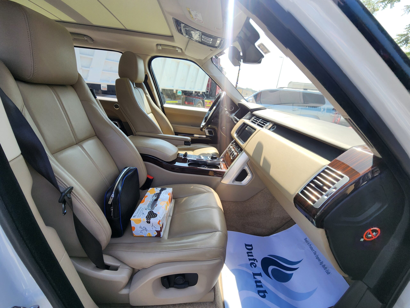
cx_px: 205
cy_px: 154
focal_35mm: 13
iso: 50
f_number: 2.2
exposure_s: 1/509
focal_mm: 2.2
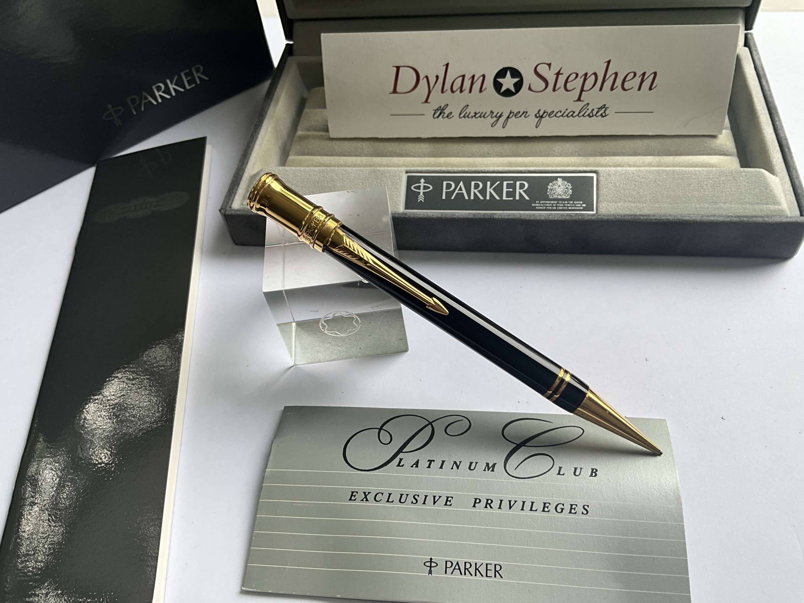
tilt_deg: -52.2
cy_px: 302
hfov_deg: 61.7
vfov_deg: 48.2
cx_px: 402
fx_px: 674
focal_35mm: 29
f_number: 1.8
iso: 25
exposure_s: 1/122
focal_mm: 3
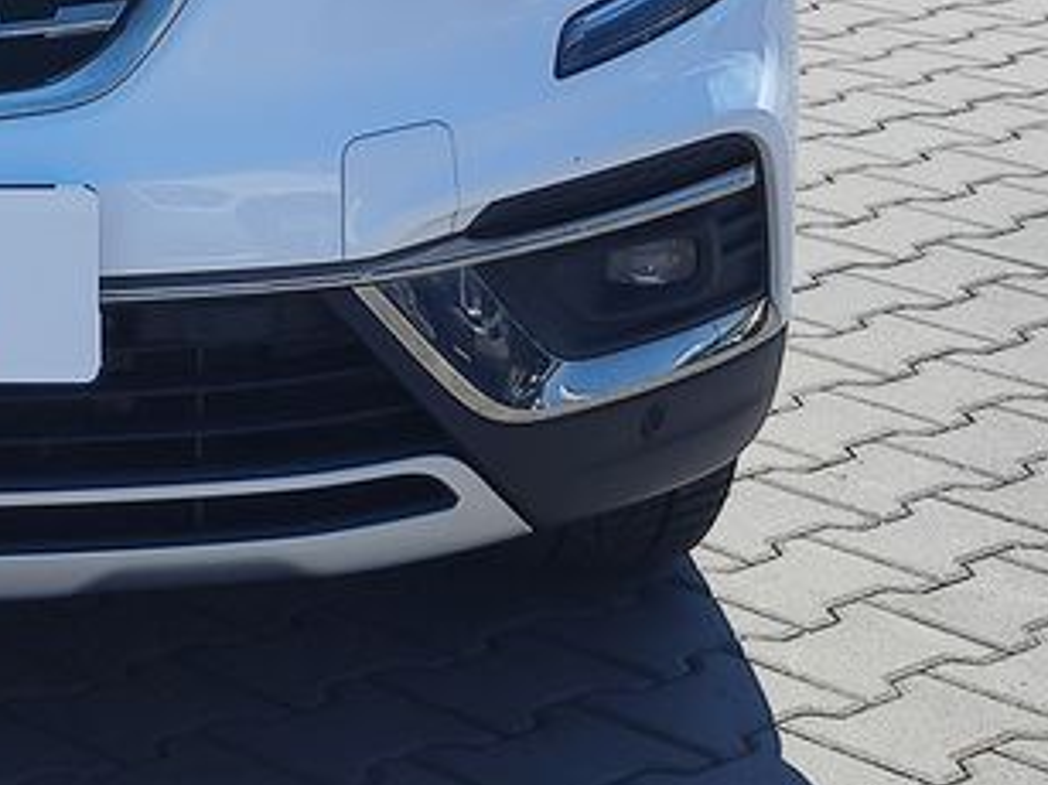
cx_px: -283
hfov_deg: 20.1
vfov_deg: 14.9
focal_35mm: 90
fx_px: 2724
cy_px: -491
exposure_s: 1/1139
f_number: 1.69
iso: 50
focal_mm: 7.01
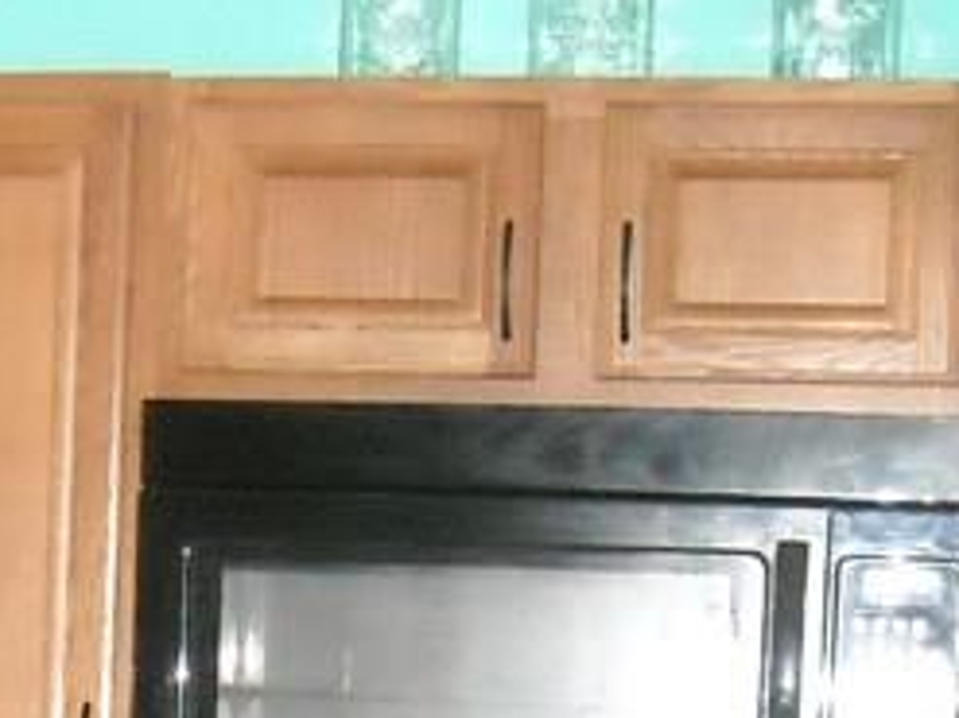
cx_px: -450
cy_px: 1417
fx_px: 4015
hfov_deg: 12.9
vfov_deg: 9.6
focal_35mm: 145
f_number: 2.8
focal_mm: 5.7
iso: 733
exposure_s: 1/60
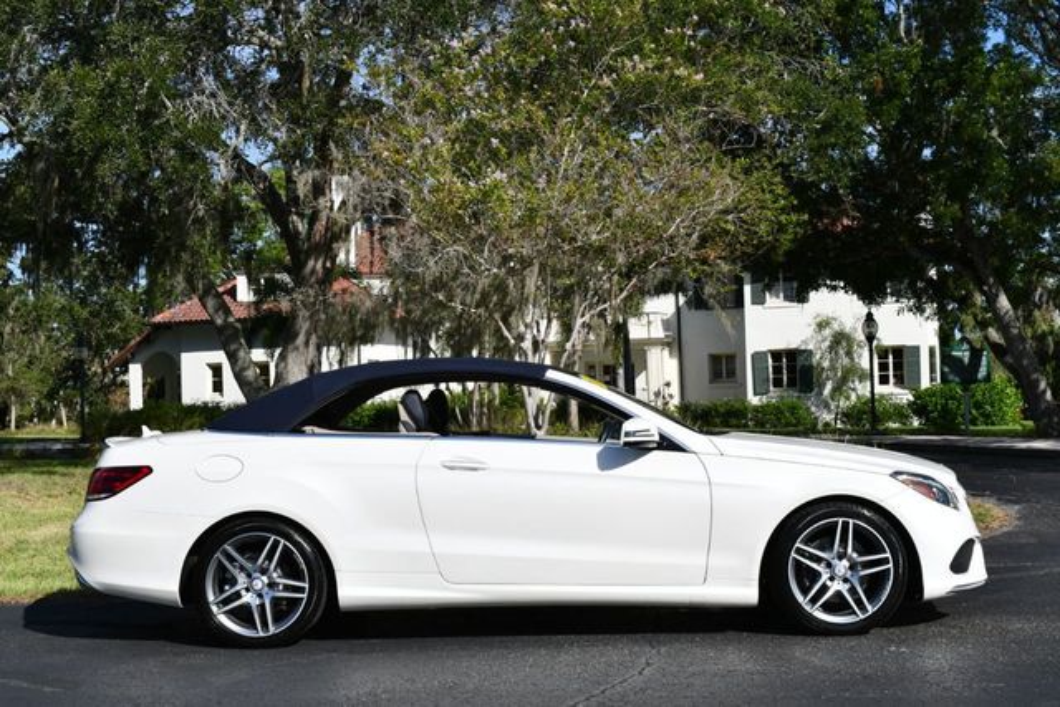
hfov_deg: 41.1
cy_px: 354
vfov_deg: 28.1
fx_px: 1414
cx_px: 530
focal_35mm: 48
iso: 100
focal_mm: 24
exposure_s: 1/320
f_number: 9
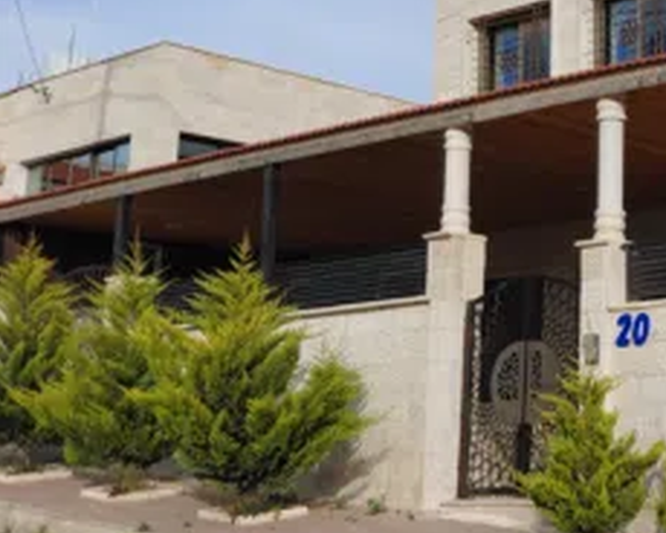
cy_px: 139
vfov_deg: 22.3
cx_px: 843
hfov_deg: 24.6
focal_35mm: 68
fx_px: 1340
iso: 50
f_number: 1.8
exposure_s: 1/2769
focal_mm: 4.69
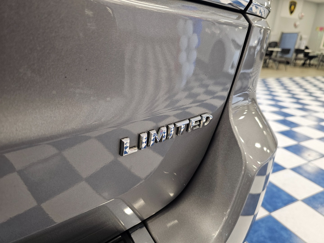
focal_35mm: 23
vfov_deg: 58.9
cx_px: 162
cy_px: 122
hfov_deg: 73.9
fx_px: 215
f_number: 1.7
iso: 320
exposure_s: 1/120
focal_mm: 6.3
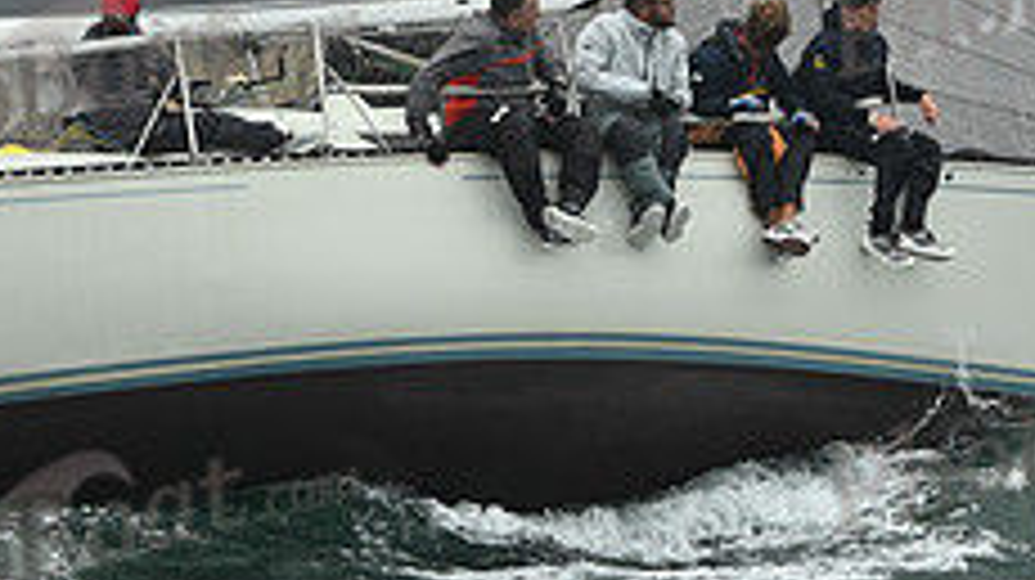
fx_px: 5074
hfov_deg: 11.6
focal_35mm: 185
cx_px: 598
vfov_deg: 6.5
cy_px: -209
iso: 400
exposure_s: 1/800
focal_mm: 70
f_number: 6.3
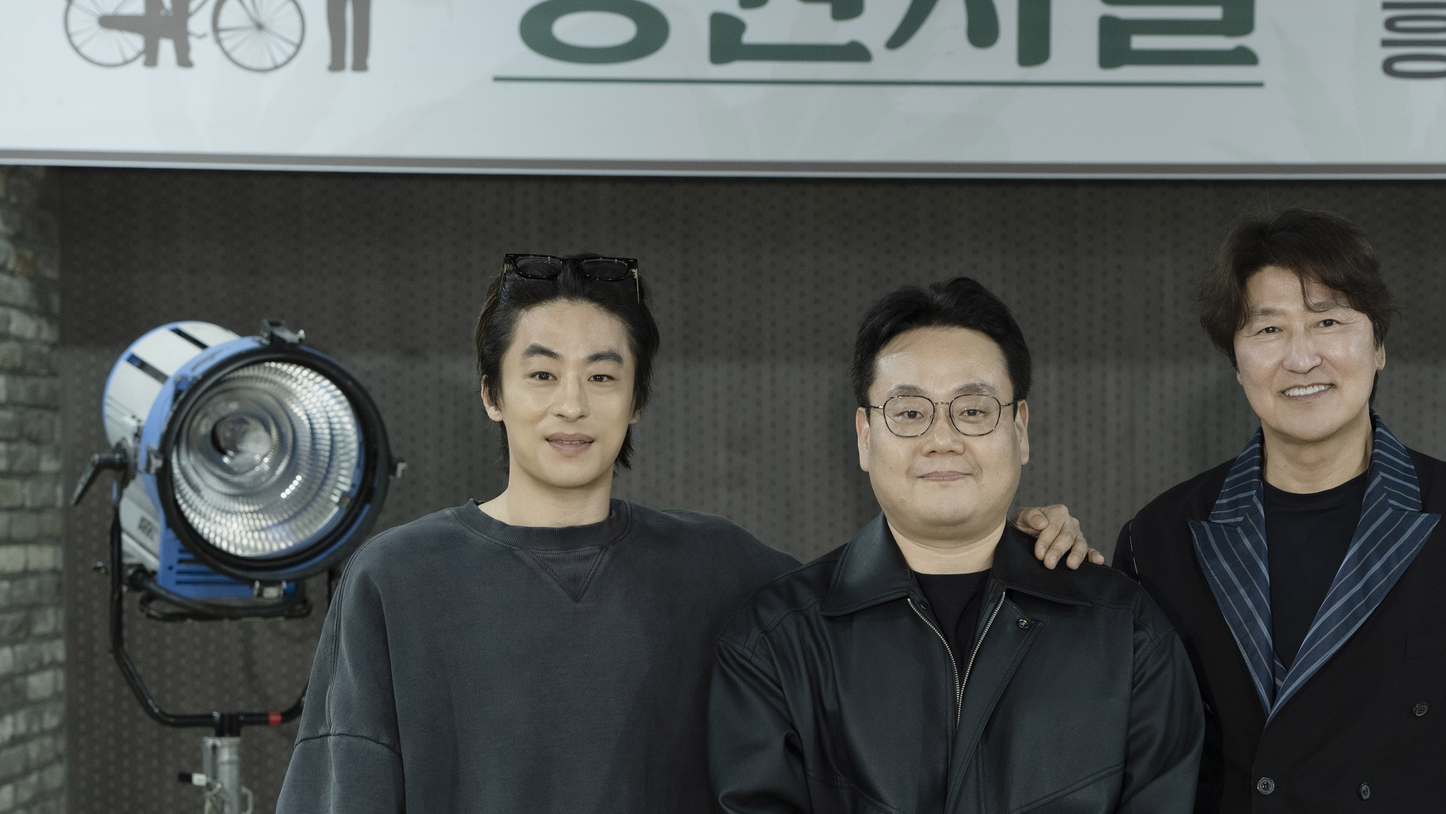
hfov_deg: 26.5
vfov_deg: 15.0
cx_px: 887
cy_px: 645
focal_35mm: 80
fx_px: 3068
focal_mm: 42
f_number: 2.8
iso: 800
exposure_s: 1/100
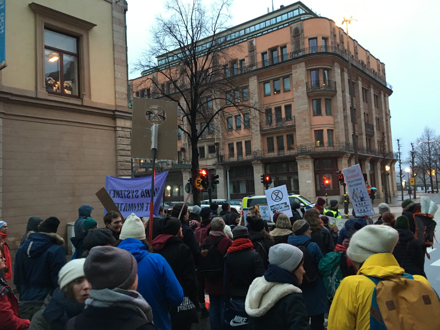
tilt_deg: +5.5
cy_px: 165
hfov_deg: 61.7
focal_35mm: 29
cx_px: 220
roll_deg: +3.6
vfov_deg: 48.2
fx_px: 369
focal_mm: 4.15
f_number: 2.2
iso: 200
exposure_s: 1/33
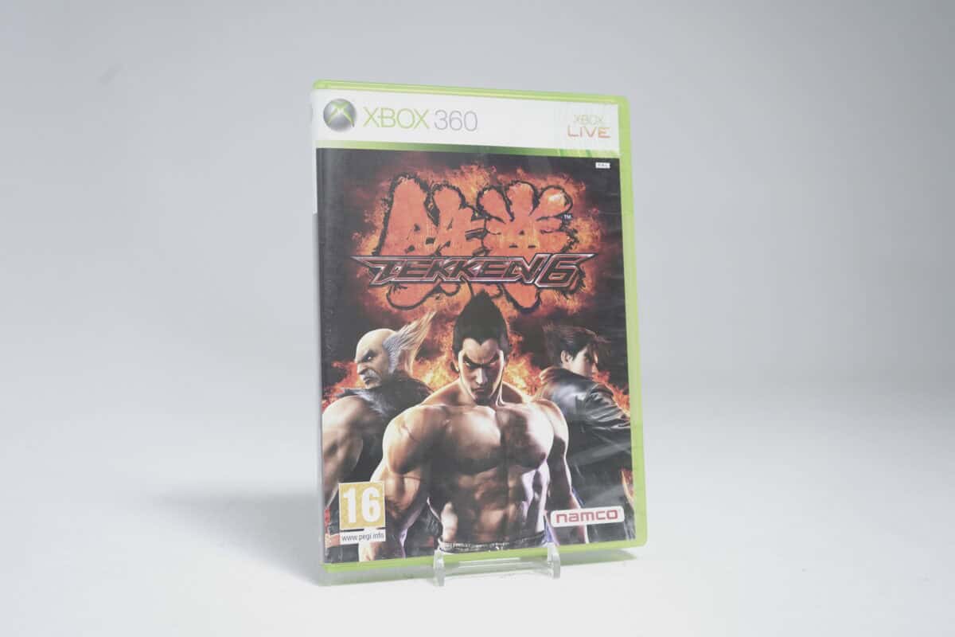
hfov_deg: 51.9
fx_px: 981
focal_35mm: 37
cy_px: 318
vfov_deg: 35.9
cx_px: 478
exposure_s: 1/100
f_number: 5.6
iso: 3200
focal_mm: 37
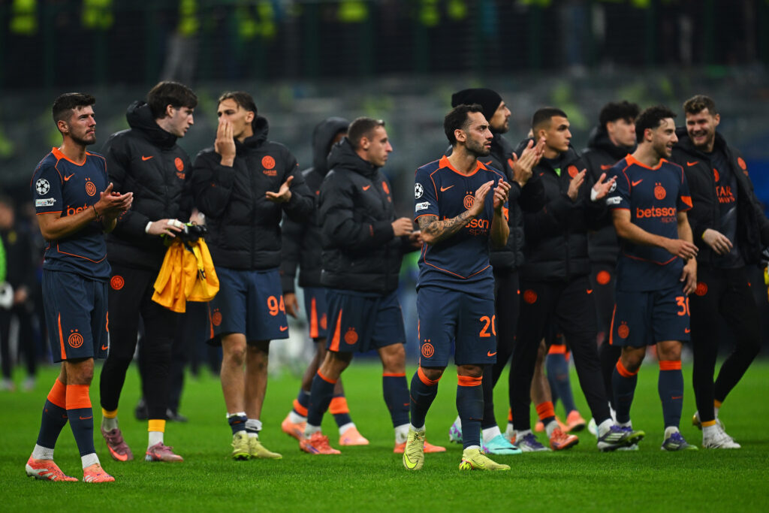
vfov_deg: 3.4
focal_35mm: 400
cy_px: 256
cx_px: 384
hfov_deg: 5.2
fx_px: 8545
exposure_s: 1/1600
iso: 1600
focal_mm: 400
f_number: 2.8
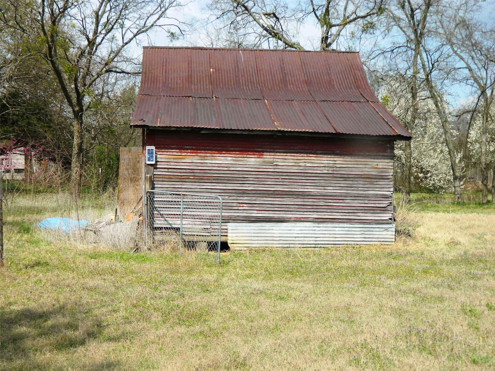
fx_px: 815
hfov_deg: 33.8
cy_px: 186
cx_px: 248
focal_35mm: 57
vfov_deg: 25.7
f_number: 3.8
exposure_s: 1/800
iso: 110
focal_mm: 10.2
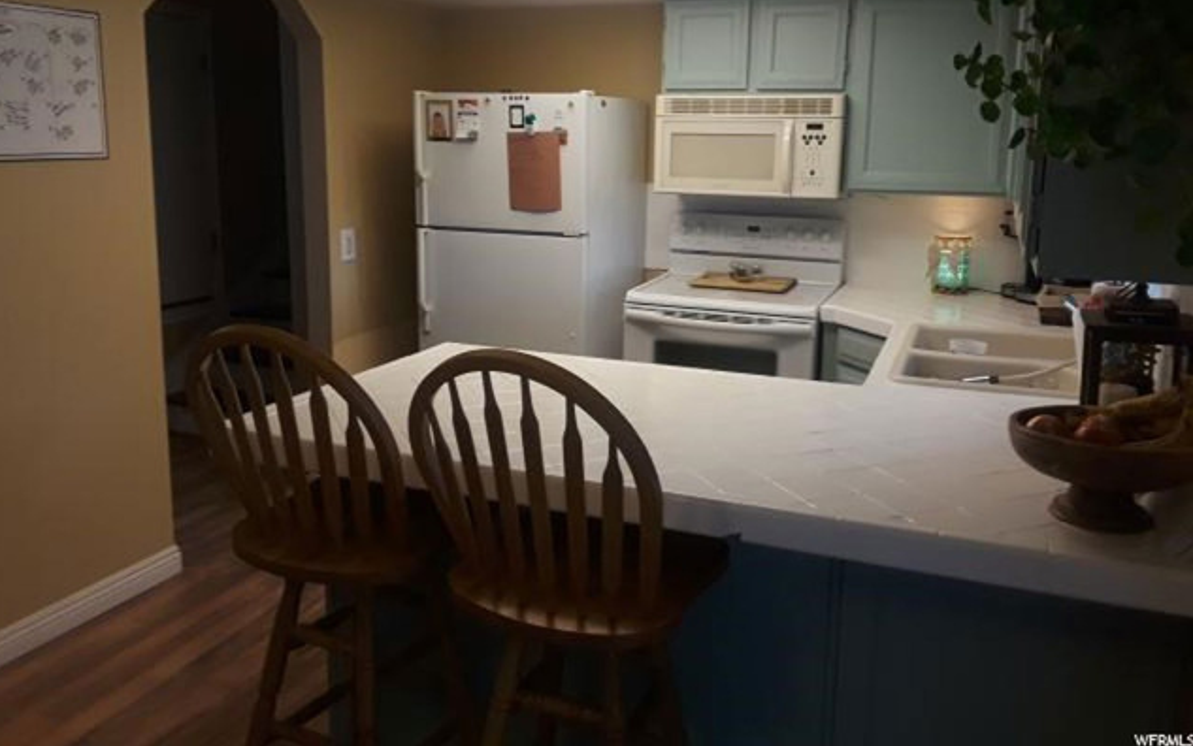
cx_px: 592
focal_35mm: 30
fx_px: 976
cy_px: 296
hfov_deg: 62.9
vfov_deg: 41.7
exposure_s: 1/30
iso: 64
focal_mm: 2.9
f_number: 1.9
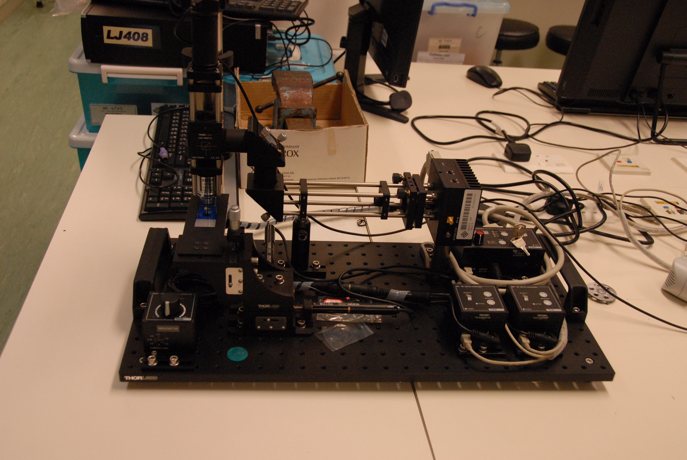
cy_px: 230
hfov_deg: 53.1
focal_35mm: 36
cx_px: 344
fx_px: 688
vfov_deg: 37.0
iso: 1000
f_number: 5.6
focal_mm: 24
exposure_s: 1/125
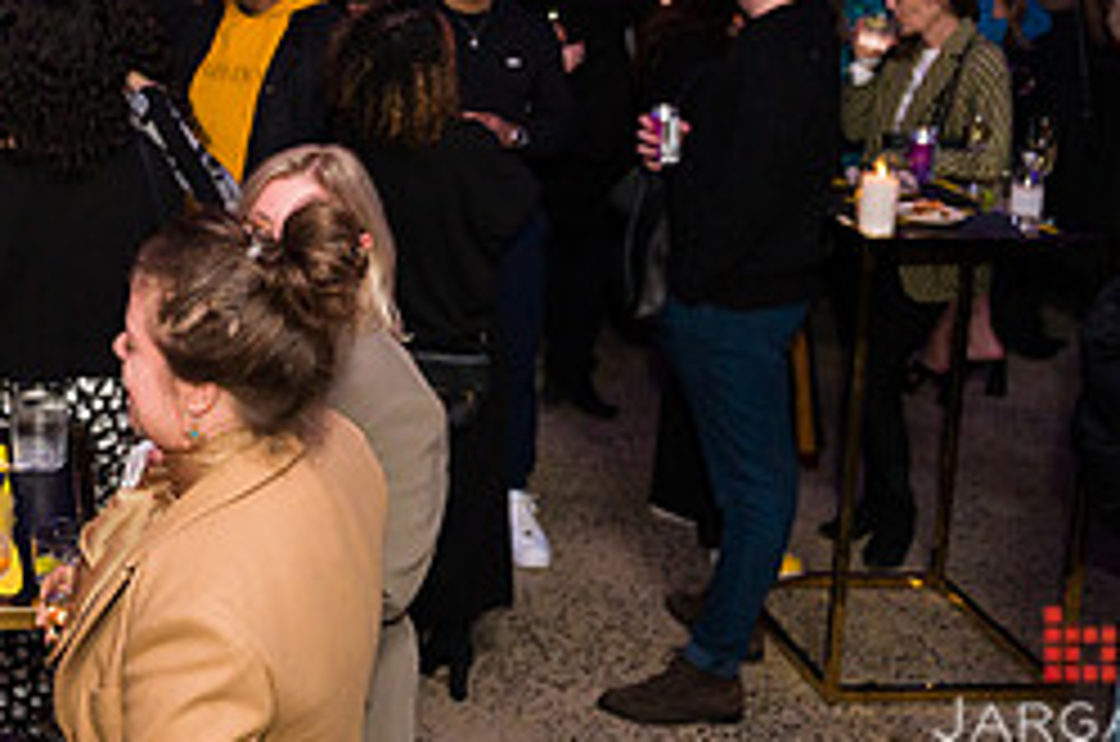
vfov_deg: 23.0
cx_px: 58
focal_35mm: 56
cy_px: -27
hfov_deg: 33.3
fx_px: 1739
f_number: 4
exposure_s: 1/500
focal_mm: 24
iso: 1600
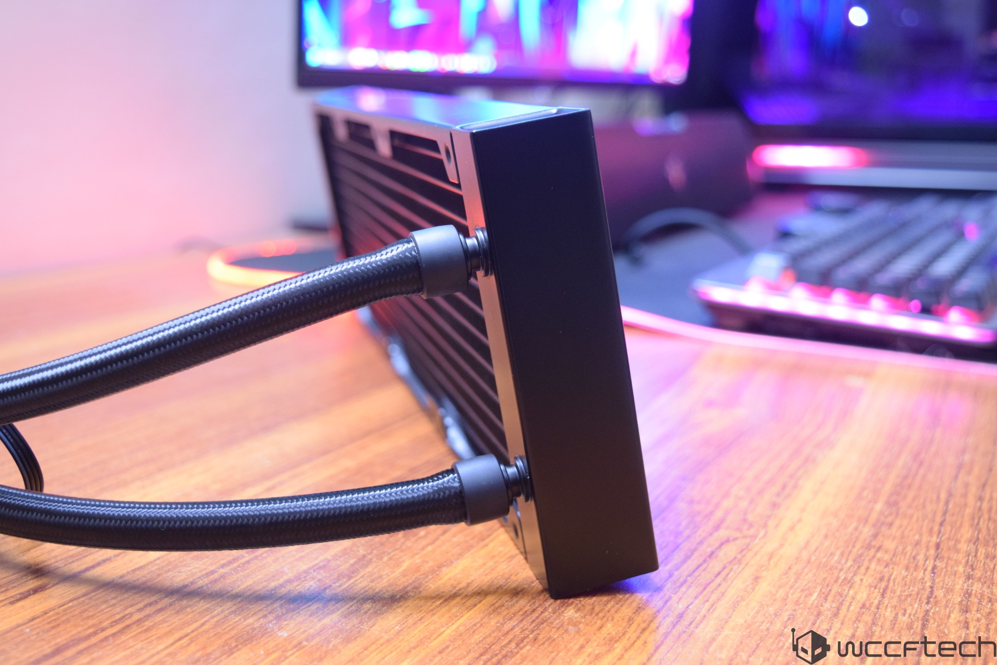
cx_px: 498
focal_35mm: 45
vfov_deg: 29.9
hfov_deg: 43.6
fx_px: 1246
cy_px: 332
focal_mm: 30
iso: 1600
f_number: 5
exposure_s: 1/8
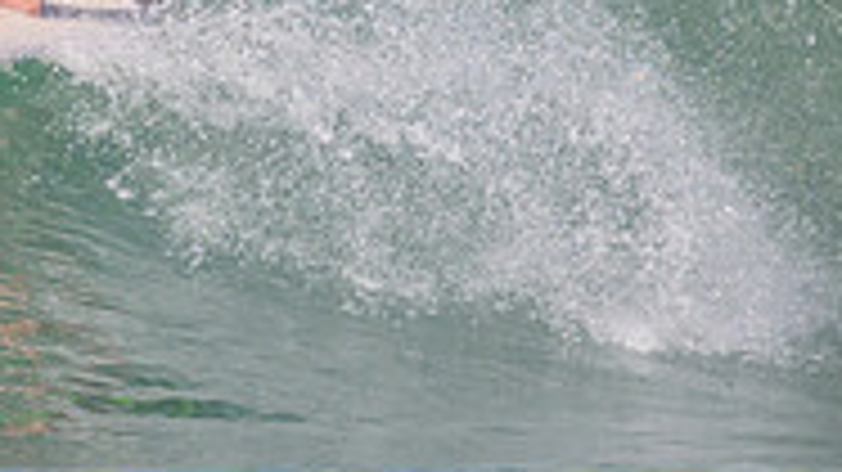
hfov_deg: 0.8
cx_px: 68
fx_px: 57935
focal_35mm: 2596
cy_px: -146
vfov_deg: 0.5
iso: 1400
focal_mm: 800
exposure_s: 1/2000
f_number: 11
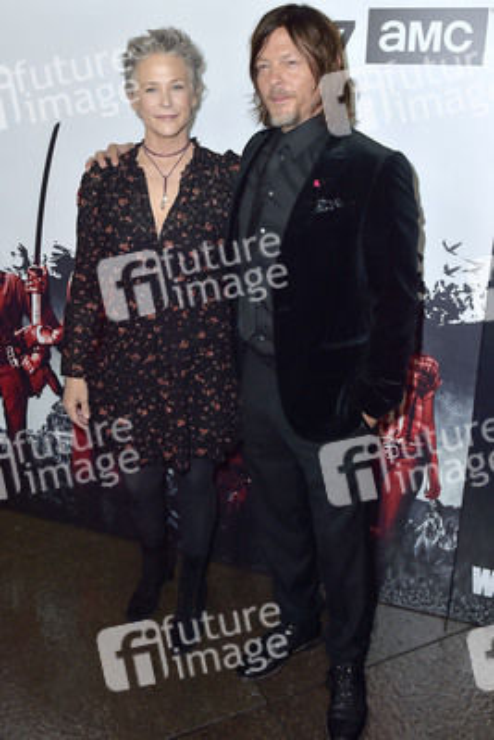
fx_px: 596
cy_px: 370
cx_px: 247
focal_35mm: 29
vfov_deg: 63.6
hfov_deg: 45.0
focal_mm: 29
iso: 400
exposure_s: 1/200
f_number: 5.6
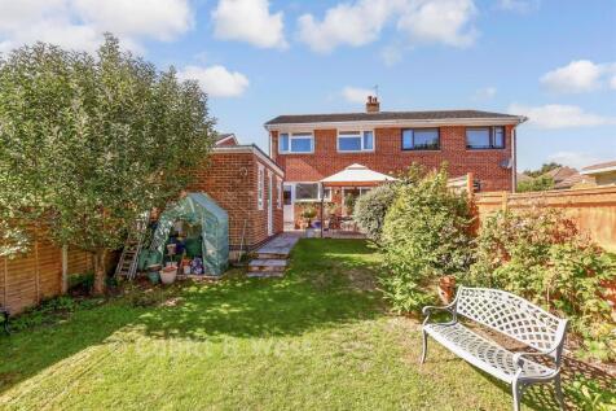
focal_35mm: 15
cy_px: 206
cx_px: 308
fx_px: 257
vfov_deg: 77.3
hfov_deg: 100.4
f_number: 8
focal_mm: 10
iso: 320
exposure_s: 1/250
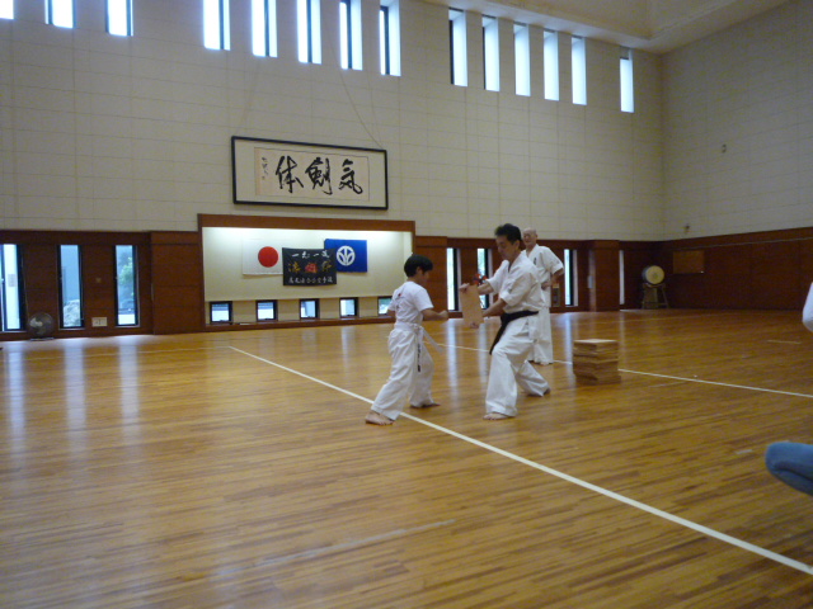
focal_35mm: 25
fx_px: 587
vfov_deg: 54.9
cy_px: 304
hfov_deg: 69.4
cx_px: 406
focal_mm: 4.4
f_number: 2.8
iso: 400
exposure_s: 1/80
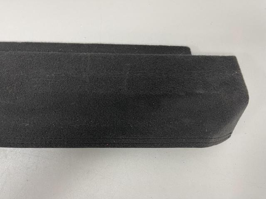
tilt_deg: -81.3
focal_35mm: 25
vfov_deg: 54.9
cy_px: 100
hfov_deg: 69.4
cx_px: 133
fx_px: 192
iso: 160
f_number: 1.6
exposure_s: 1/50
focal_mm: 5.1
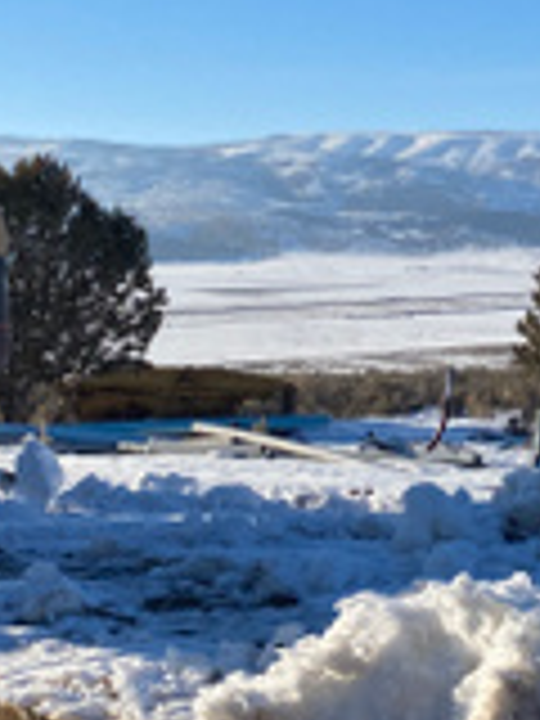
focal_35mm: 78
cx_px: 387
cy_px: 252
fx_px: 1622
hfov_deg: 18.8
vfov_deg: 24.9
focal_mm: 4.25
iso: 32
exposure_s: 1/3205
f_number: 1.8
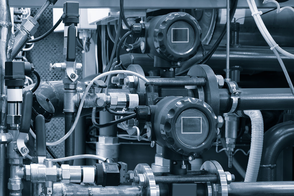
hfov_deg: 27.7
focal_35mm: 73
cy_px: 98
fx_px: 596
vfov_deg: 18.7
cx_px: 147
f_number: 11
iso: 200
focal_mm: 48.4
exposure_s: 3.5
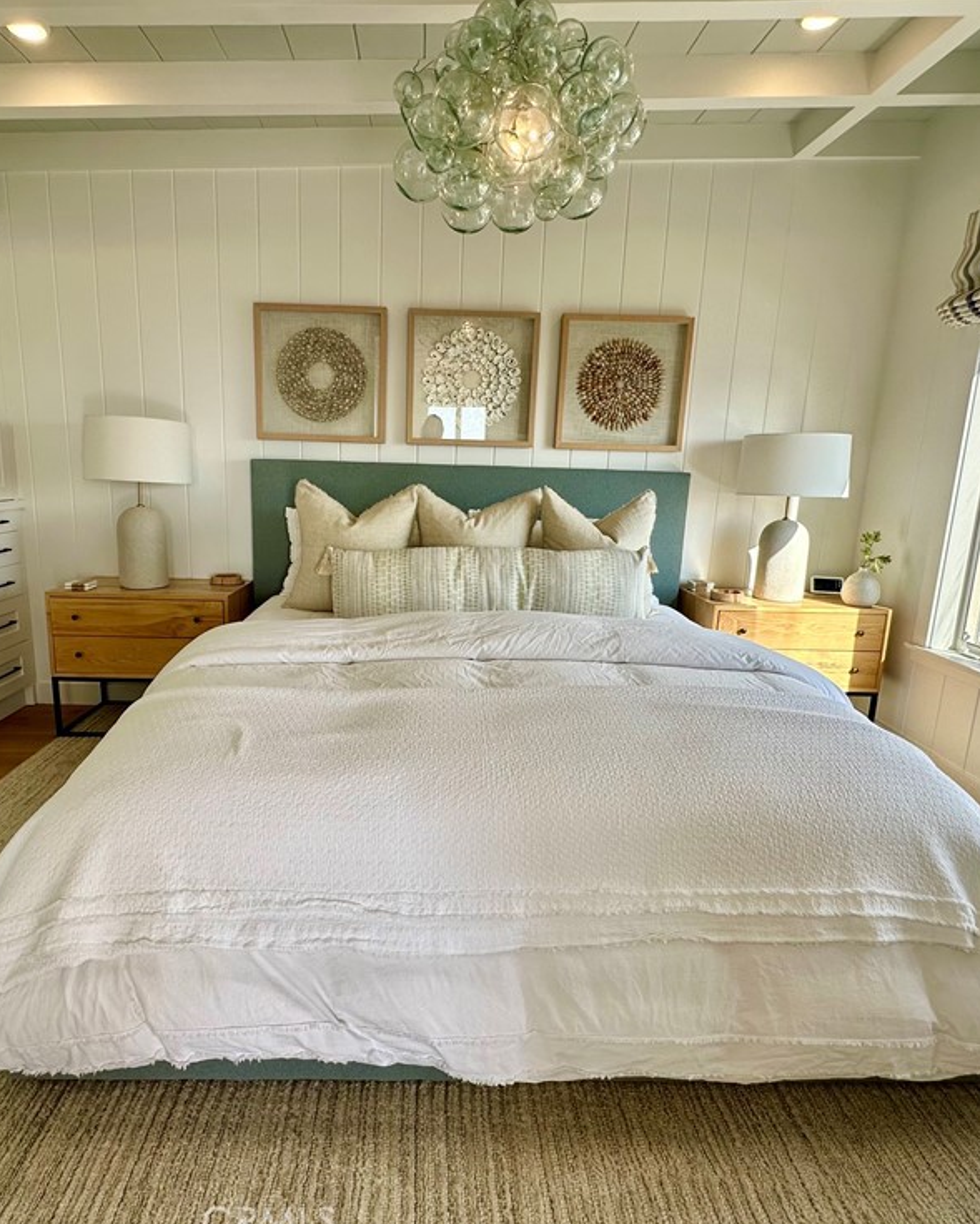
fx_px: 689
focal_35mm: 19
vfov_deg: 83.3
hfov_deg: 70.7
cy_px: 608
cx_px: 444
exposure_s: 1/353
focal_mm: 2.22
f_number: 2.2
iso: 40
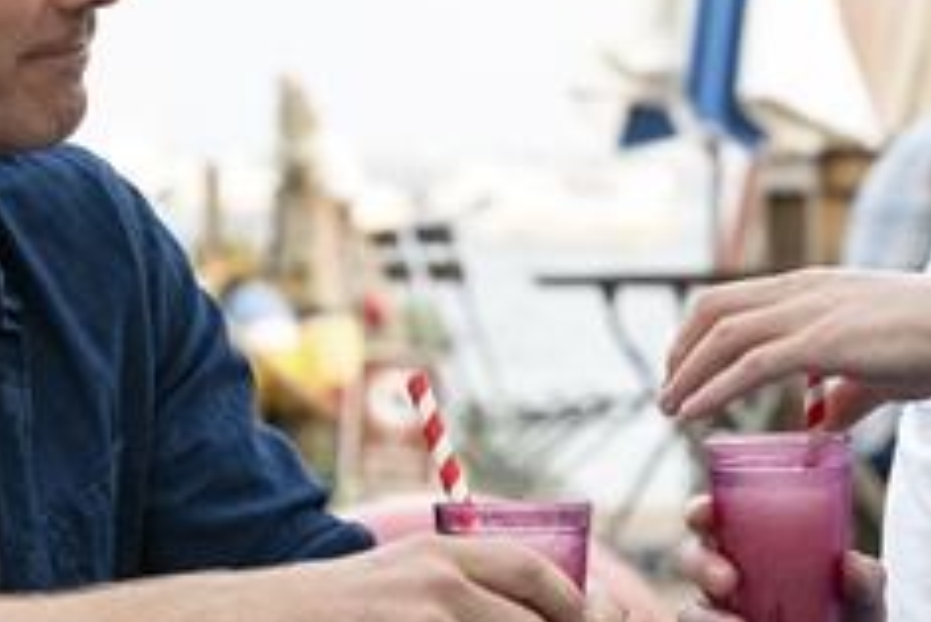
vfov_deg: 5.3
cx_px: 448
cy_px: 42
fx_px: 6728
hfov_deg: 7.9
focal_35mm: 260
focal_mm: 94
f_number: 7.1
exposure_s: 1/125
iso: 2000
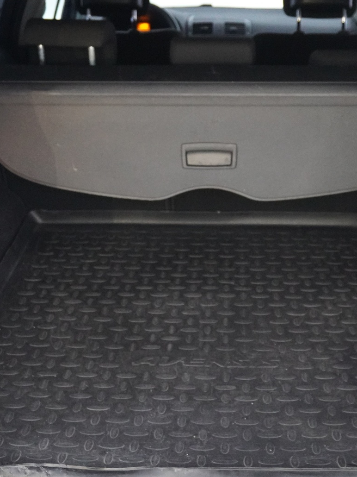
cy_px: 230
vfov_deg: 32.7
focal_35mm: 59
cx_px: 207
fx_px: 812
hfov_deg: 24.8
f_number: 4.5
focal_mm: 26
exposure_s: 1/50
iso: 6400
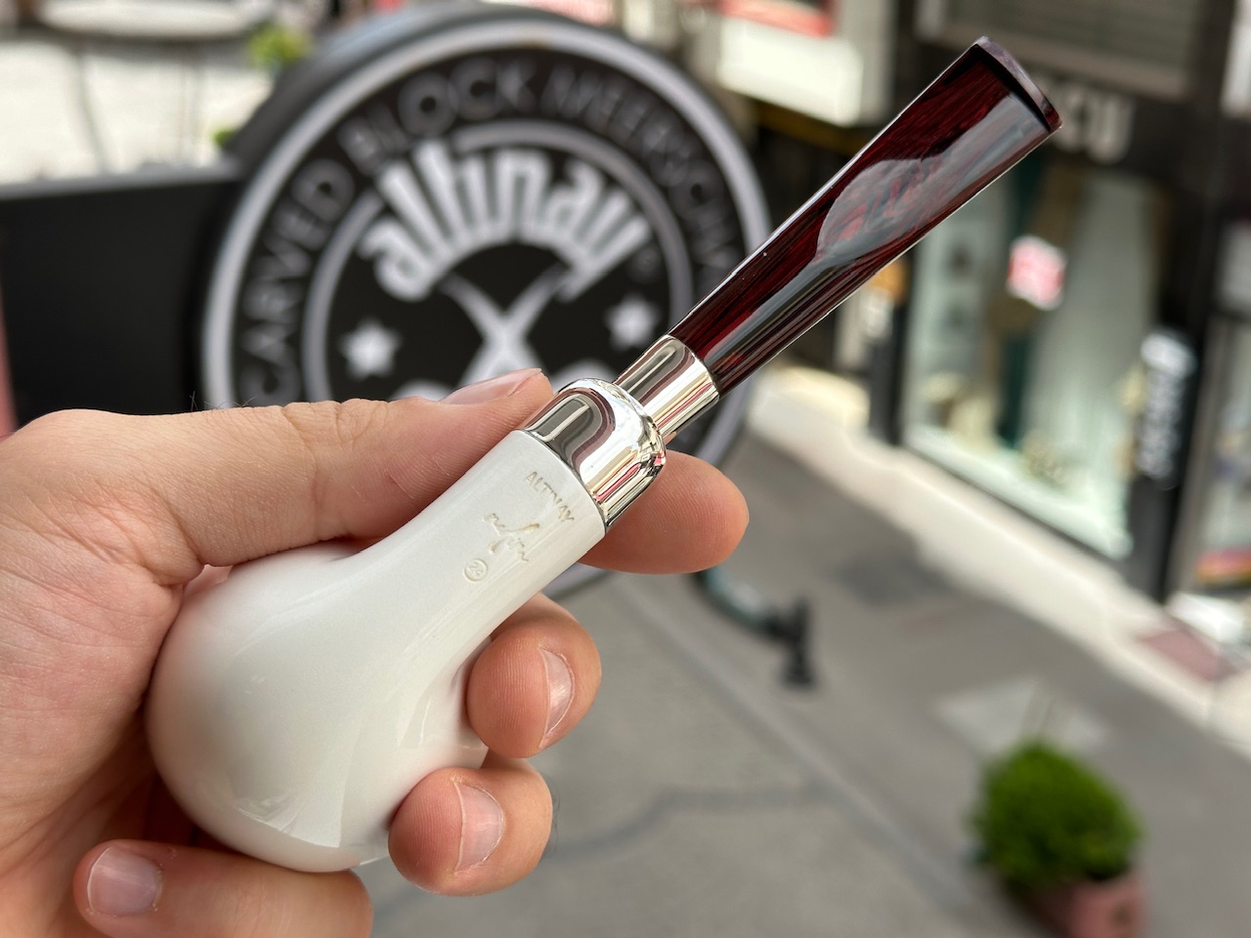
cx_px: 626
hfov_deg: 39.7
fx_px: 1735
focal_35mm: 48
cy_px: 469
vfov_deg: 30.3
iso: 64
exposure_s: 1/1517
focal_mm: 6.86
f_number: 1.78
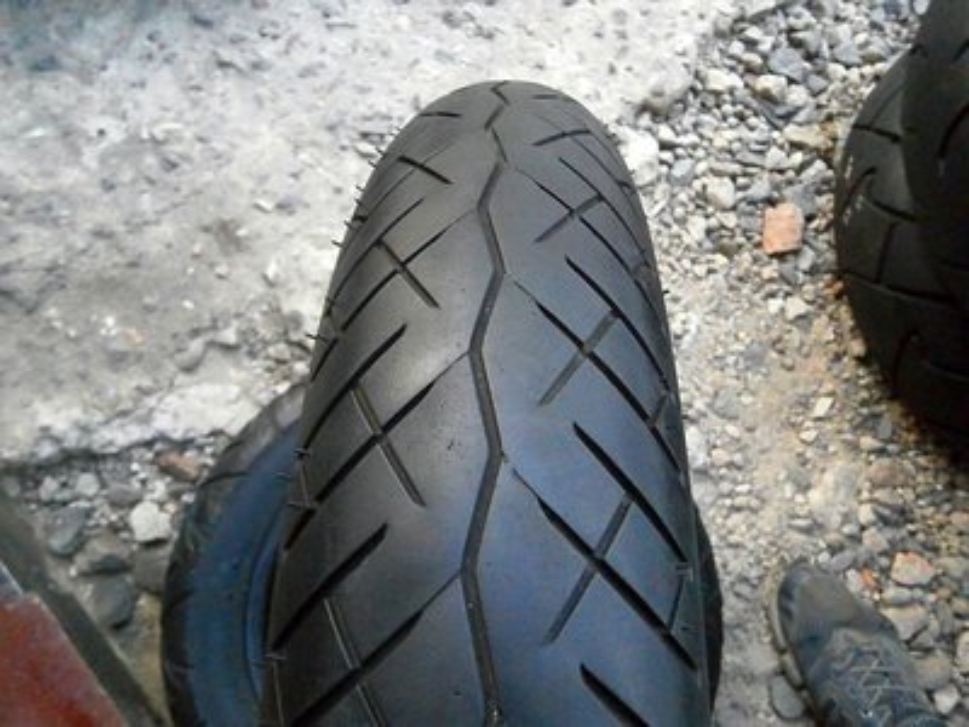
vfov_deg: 53.1
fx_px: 728
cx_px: 484
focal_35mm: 26
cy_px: 364
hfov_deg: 67.3
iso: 800
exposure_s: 1/160
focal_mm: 4.7
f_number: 2.8
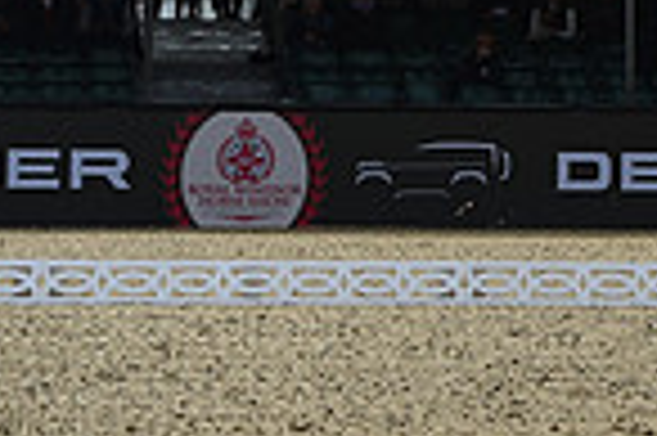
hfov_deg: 5.6
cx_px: 1206
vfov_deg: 3.7
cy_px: -346
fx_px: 6654
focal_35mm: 365
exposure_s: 1/1250
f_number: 5
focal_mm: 92
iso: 110
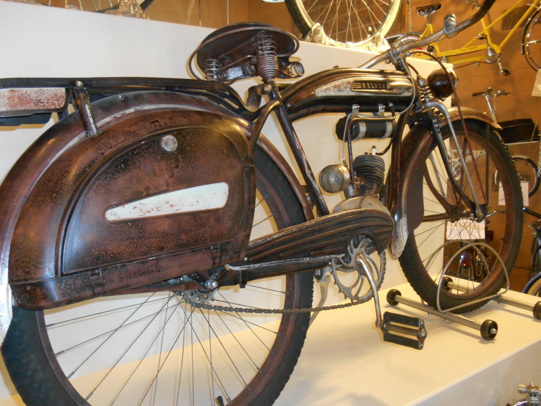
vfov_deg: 46.7
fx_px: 469
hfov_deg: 59.9
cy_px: 229
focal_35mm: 30
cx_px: 257
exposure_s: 1/10
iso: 400
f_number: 3.4
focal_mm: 4.7
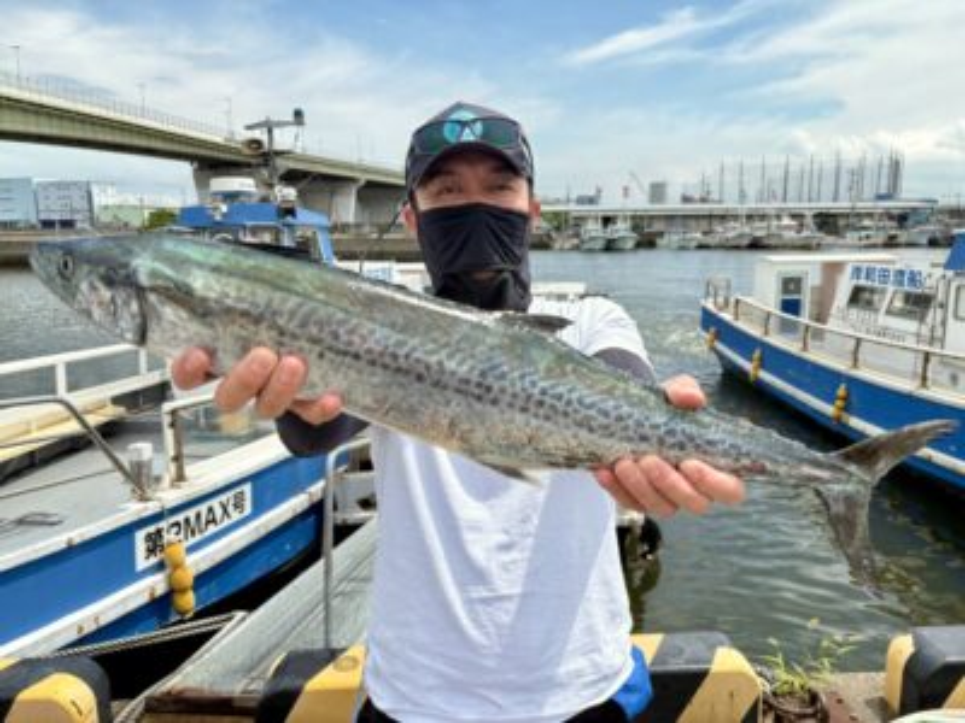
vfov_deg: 53.1
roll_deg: +1.5
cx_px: 482
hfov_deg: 67.3
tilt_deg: -10.0
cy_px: 362
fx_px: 725
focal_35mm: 26
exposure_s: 1/3125
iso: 64
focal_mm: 5.96
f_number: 1.6
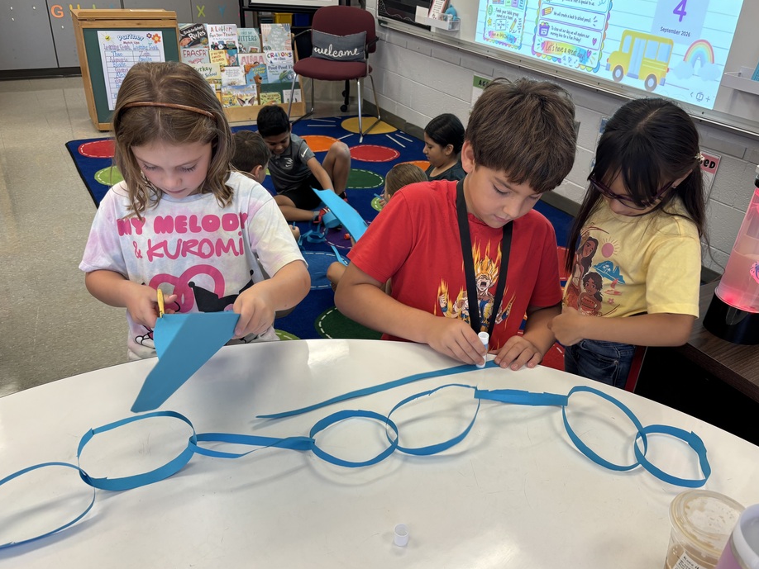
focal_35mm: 29
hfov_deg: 61.6
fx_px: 636
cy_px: 299
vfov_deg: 48.2
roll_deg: -3.9
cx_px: 403
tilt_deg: -29.5
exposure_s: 1/60
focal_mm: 5.96
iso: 64
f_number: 1.6
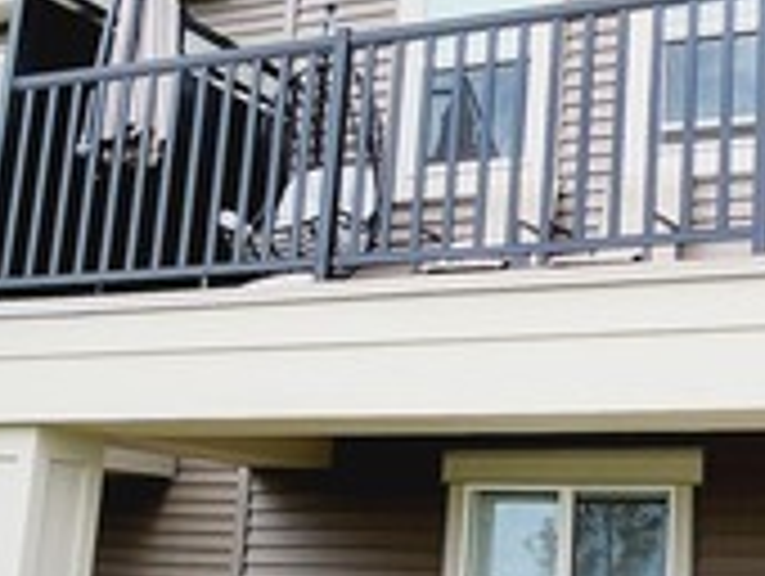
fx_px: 1350
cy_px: 252
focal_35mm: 61
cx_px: 644
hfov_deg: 30.6
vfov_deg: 24.1
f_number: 2.2
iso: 32
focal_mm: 1.74
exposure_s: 1/1030
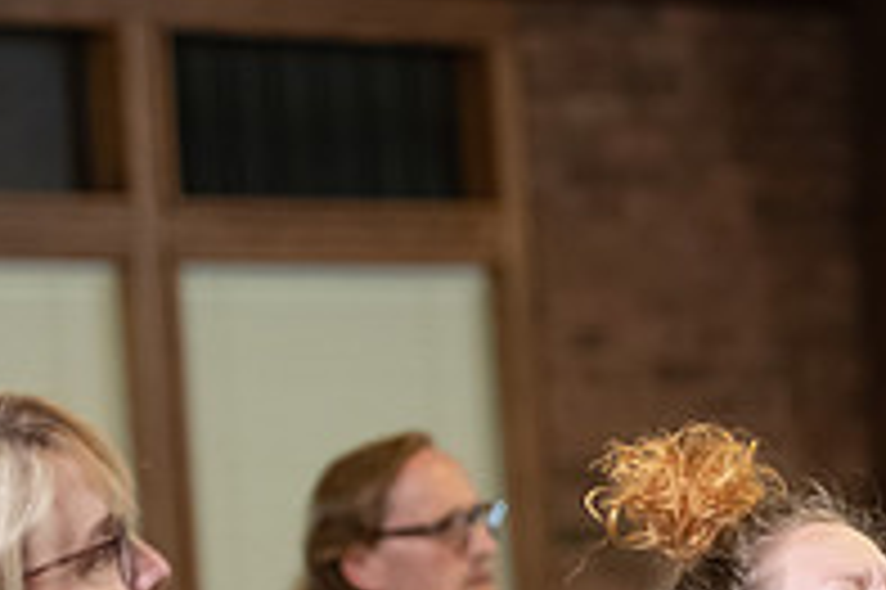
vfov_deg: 4.7
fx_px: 7107
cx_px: 837
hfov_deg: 7.1
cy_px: 763
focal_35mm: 289
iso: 2000
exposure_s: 1/125
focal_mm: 98
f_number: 3.2
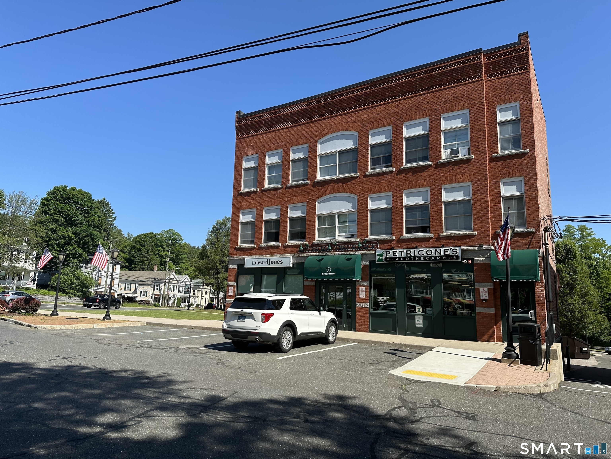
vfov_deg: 56.8
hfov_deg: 71.6
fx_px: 424
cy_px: 230
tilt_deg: +10.1
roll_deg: -1.6
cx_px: 306
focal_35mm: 24
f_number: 1.78
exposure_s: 1/3155
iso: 80
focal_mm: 6.86
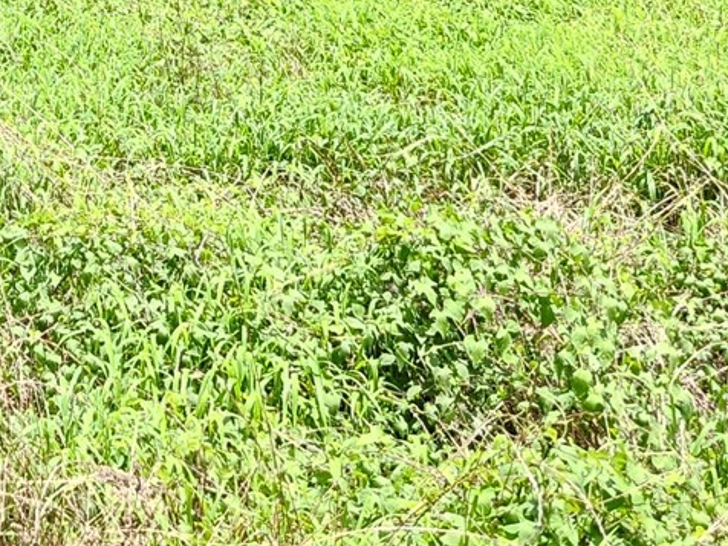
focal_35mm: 99
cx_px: -294
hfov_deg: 18.1
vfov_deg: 14.0
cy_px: -262
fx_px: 2082
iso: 20
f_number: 1.8
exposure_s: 1/352
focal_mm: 5.4
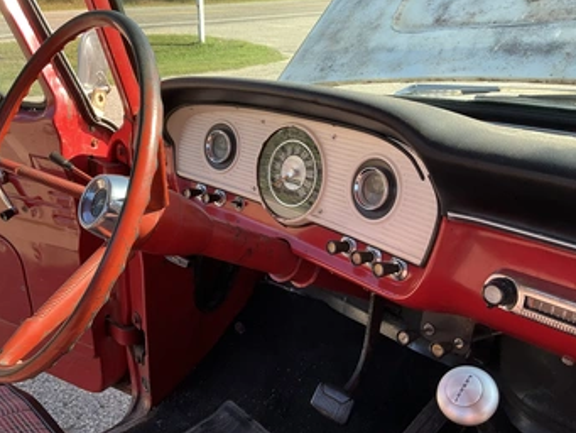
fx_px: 566
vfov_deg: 41.8
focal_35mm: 34
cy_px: 196
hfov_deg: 53.9
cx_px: 267
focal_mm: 3
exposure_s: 1/221
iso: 20
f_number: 1.8
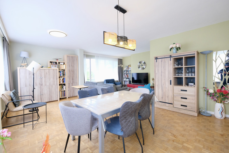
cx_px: 114
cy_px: 76
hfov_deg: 100.4
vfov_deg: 77.3
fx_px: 95
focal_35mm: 15
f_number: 4
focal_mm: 10
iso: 1250
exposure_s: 1/60
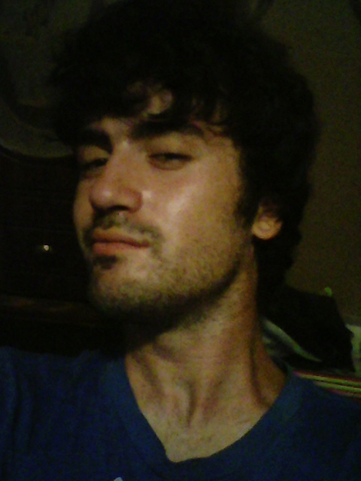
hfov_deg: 36.8
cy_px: 240
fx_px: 542
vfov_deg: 47.9
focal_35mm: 39
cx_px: 180
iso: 800
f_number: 2.8
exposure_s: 1/5.88
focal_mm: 1.87
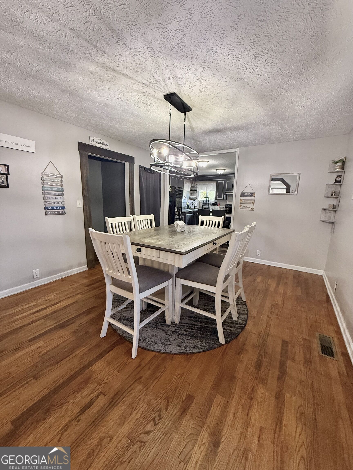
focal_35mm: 14
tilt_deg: -10.4
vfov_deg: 102.1
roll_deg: -1.9
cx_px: 176
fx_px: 190
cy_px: 235
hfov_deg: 85.7
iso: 500
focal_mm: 2.22
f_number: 2.2
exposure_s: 1/60
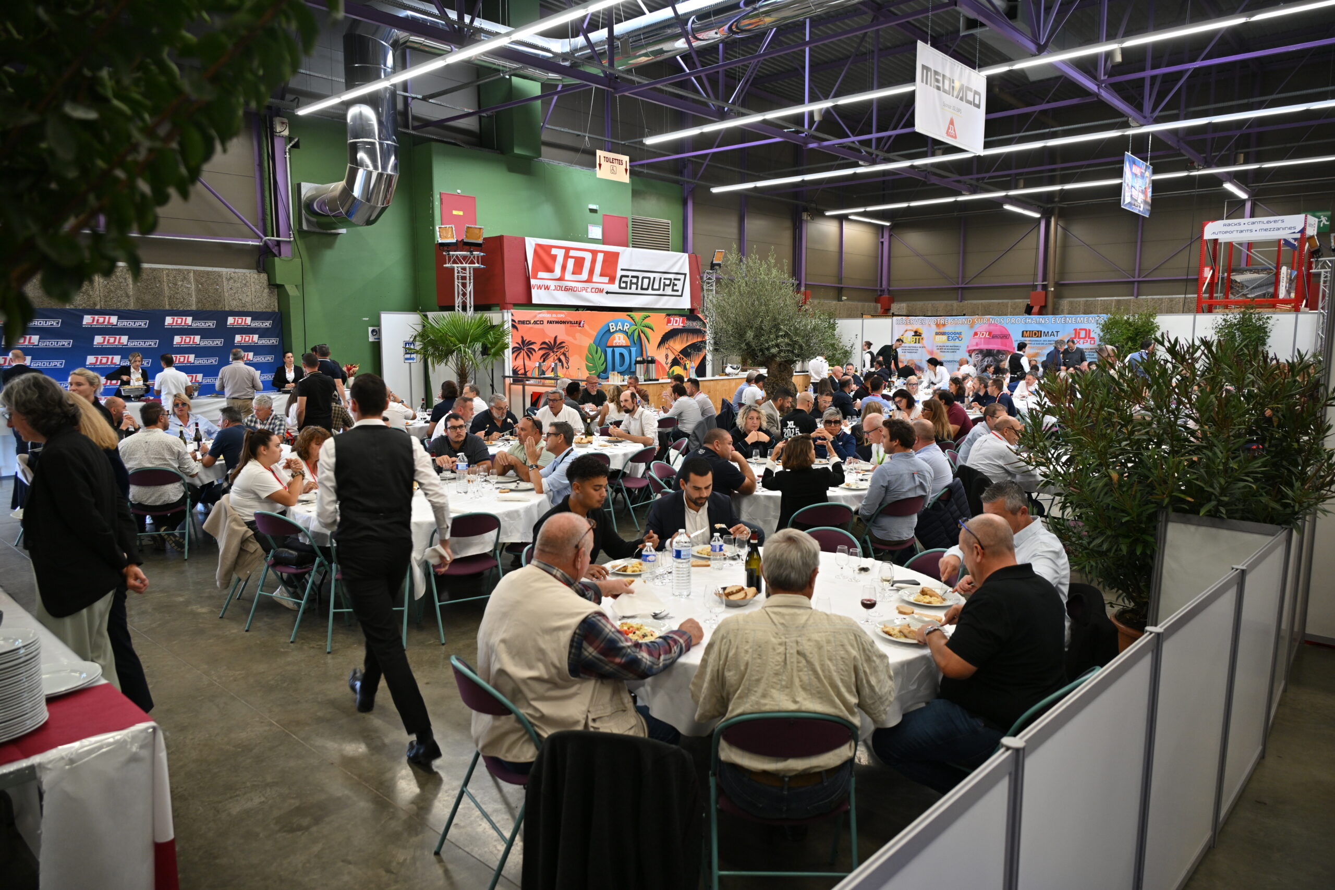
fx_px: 890
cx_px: 668
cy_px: 445
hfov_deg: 73.7
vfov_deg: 53.1
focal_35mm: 24
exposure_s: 1/60
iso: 400
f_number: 4
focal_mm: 24
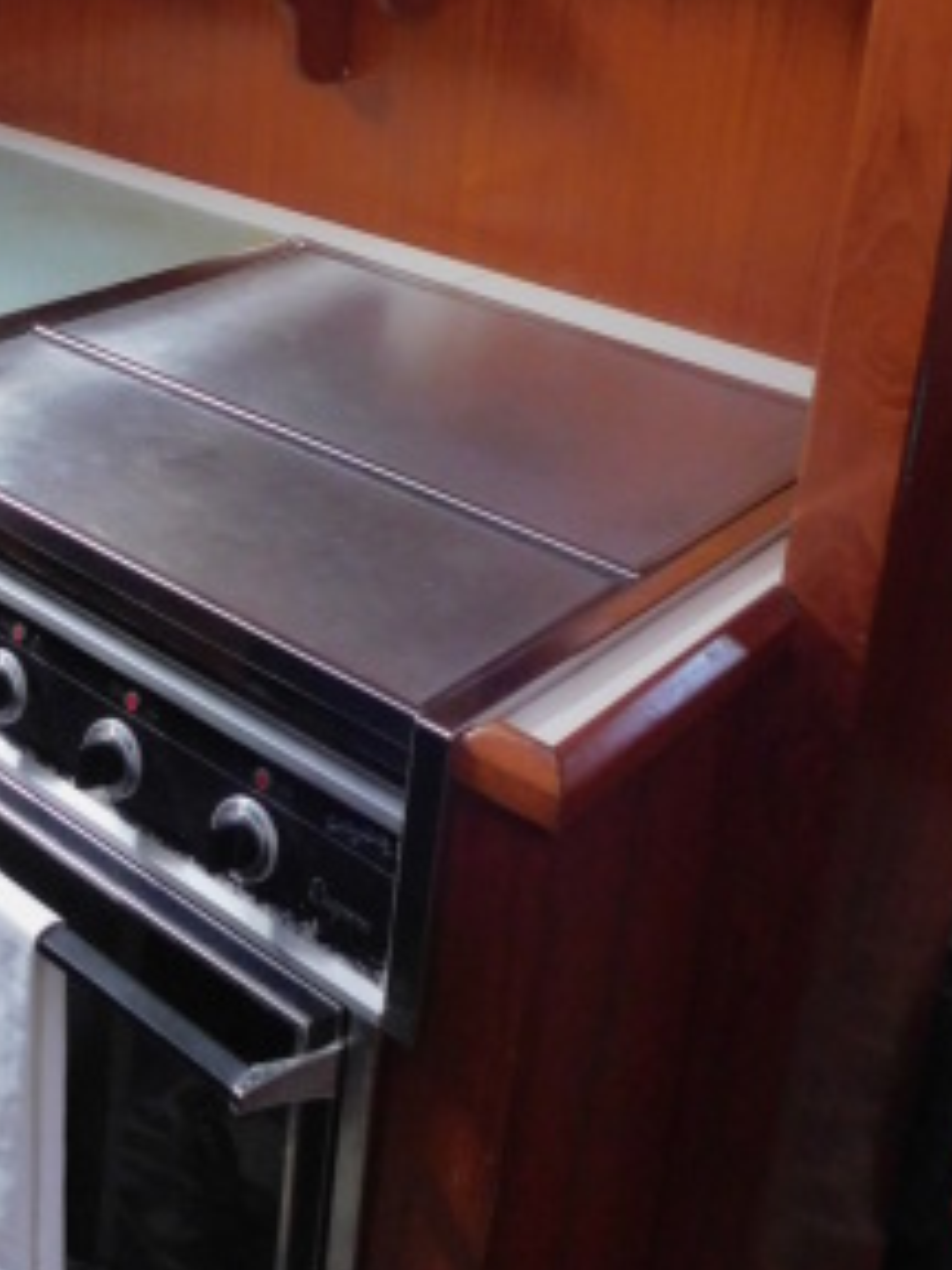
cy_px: 176
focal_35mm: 48
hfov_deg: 29.3
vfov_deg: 37.6
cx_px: 137
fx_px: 1760
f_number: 3
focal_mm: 4
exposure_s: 1/8
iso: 500
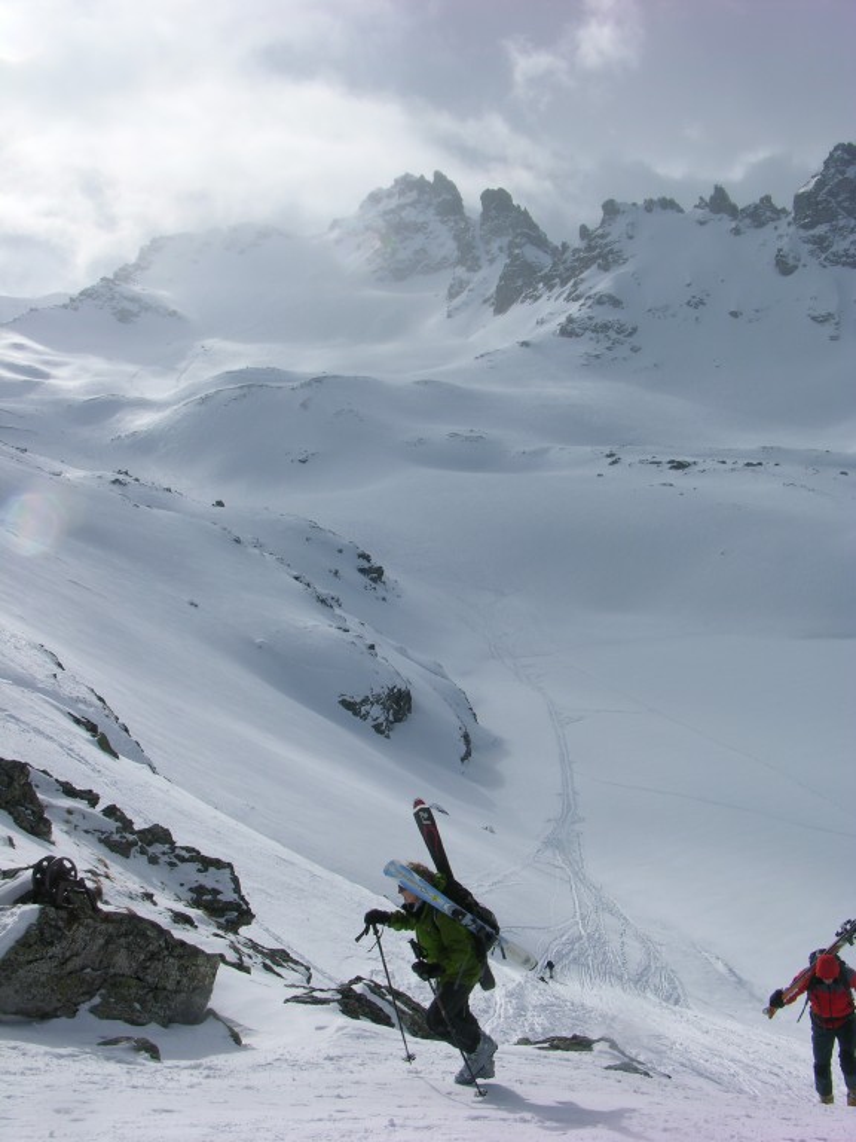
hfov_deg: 36.8
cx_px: 428
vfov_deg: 47.9
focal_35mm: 39
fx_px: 1286
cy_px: 571
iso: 50
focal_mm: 10
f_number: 7.2
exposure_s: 1/411
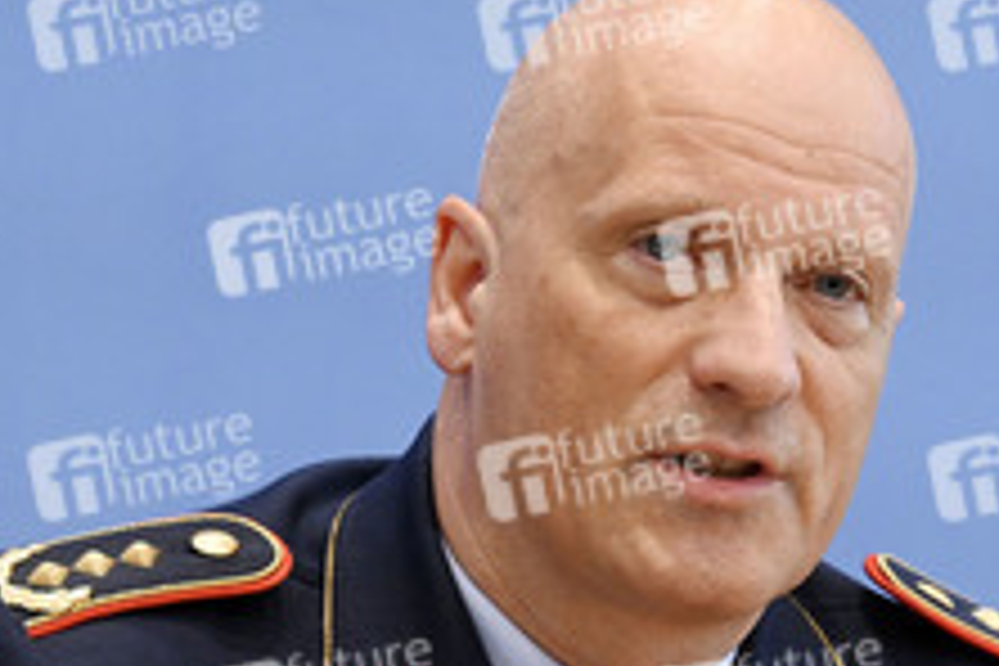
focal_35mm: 248
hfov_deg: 8.3
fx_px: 6881
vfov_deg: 5.5
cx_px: 655
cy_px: 580
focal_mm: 122
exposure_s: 1/400
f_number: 7.1
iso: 4000
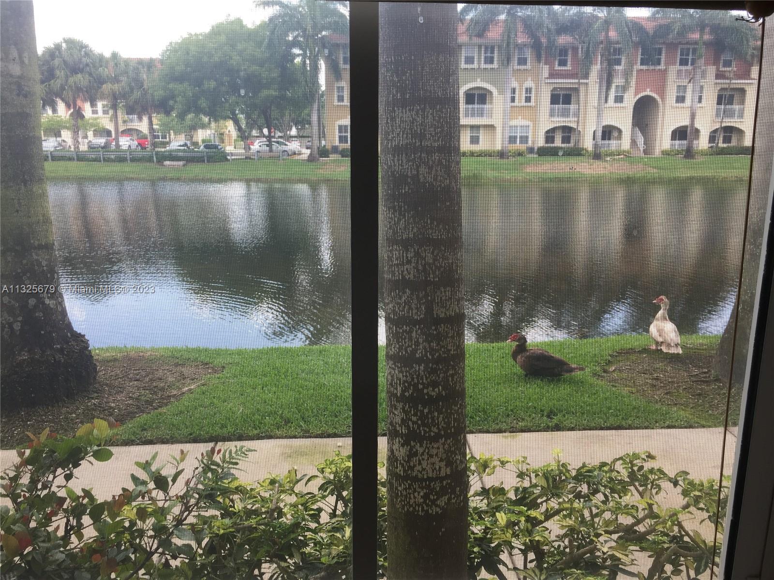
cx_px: 387
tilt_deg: -14.1
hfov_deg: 61.7
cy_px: 290
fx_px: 648
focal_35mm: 29
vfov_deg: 48.2
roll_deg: -1.0
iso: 32
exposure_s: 1/158
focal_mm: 4.15
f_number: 2.2
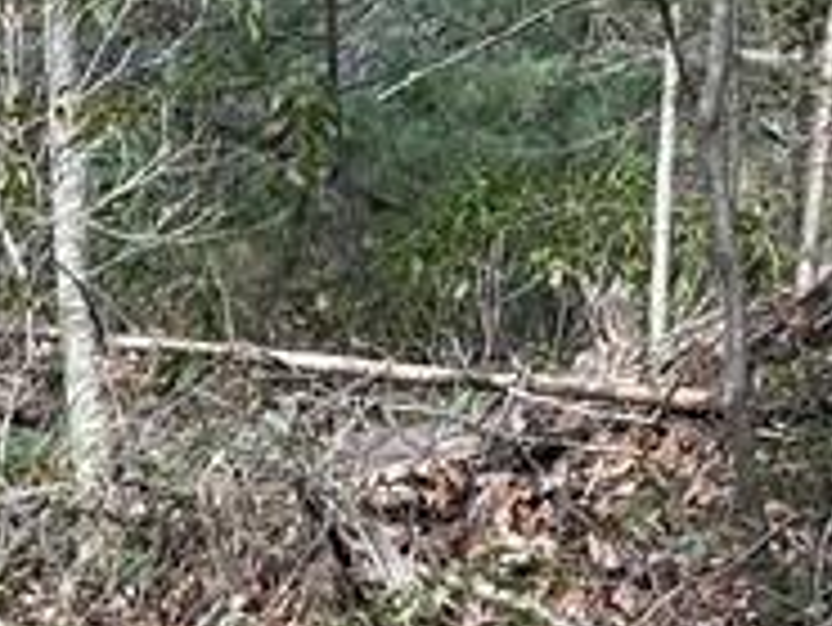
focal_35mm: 133
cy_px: 1707
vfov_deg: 9.4
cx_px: -598
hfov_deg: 13.5
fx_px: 3199
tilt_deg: -28.4
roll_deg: -1.9
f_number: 1.78
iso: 80
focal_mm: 6.76
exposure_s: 1/632
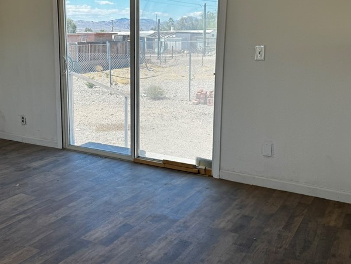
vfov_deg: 35.1
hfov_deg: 45.2
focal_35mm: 41
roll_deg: +0.3
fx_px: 416
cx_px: 125
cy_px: 109
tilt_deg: -10.7
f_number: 1.78
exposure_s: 1/723
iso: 80
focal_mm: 6.76
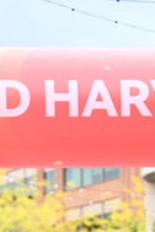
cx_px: 39
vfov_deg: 9.6
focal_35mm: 209
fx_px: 1350
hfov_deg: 6.6
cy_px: 335
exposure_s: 1/1600
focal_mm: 72
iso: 640
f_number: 2.8
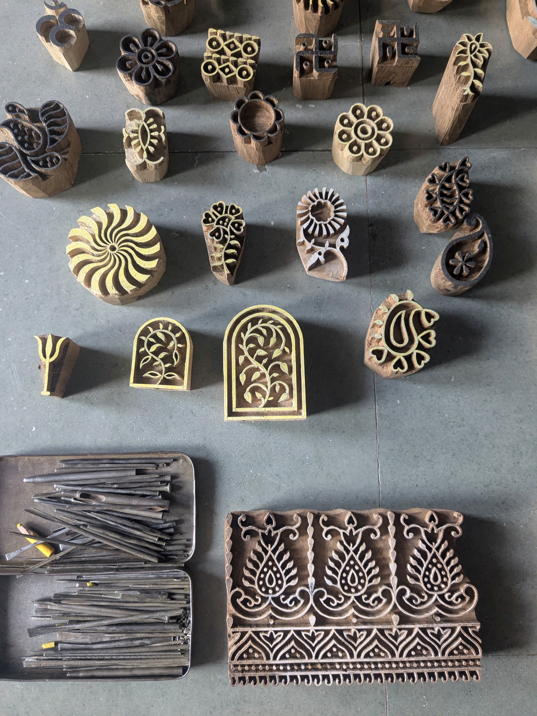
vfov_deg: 65.3
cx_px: 268
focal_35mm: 27
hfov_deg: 51.4
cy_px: 358
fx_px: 558
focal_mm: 4.38
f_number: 1.73
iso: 478
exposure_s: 1/99.9
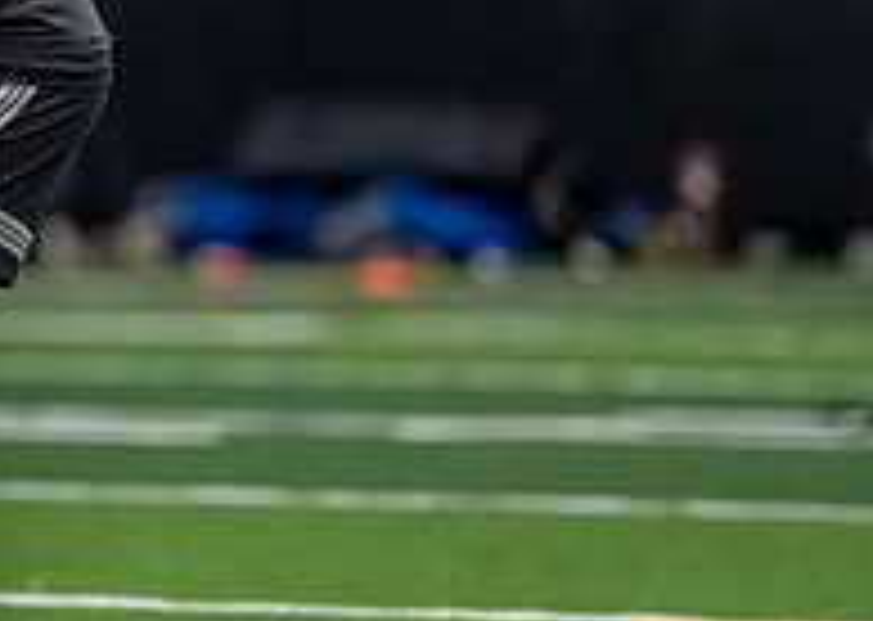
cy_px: 85
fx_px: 18594
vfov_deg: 1.9
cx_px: -347
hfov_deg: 2.7
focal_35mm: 751
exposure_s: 1/1000
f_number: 2.8
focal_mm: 200
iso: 6400
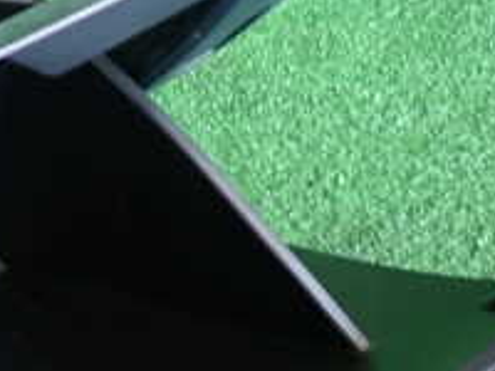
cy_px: 393
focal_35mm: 75
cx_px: -196
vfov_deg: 19.0
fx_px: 1072
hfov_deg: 22.4
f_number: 2
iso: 320
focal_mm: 4.5
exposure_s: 1/30
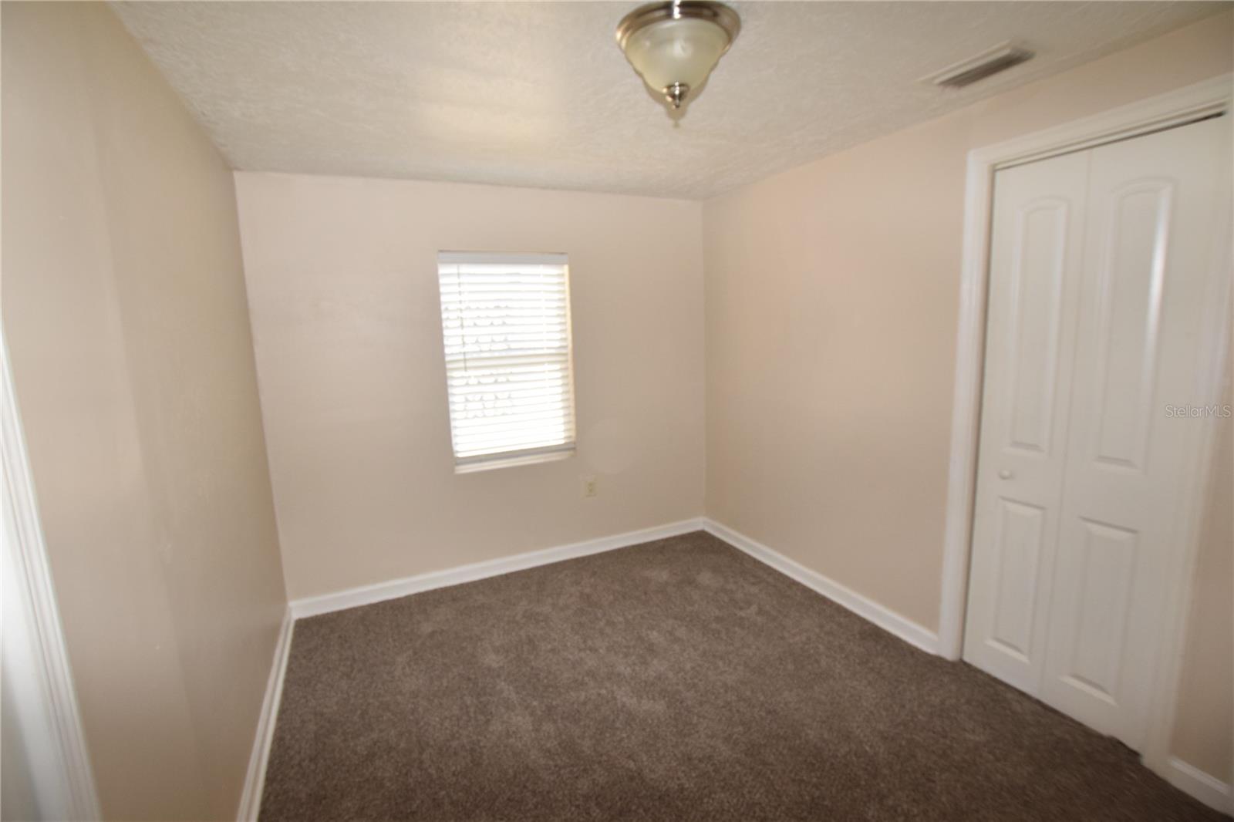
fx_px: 514
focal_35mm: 15
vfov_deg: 77.3
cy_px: 411
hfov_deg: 100.4
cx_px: 617
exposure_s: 1/125
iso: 800
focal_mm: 10
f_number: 5.6
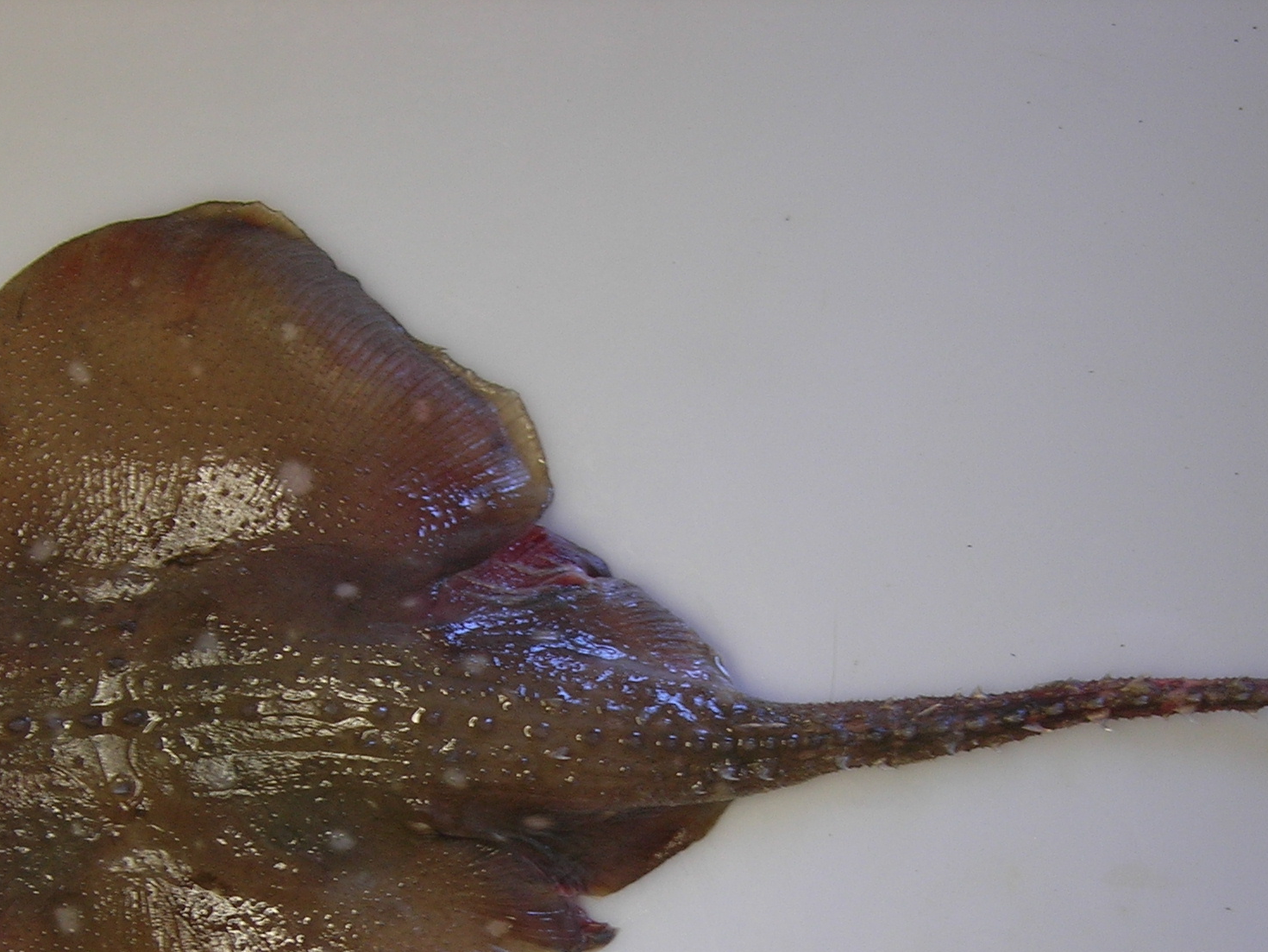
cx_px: 669
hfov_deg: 29.0
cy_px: 834
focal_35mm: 67
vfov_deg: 21.5
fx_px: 2455
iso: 64
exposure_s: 1/23.7
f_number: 2.8
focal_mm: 7.8
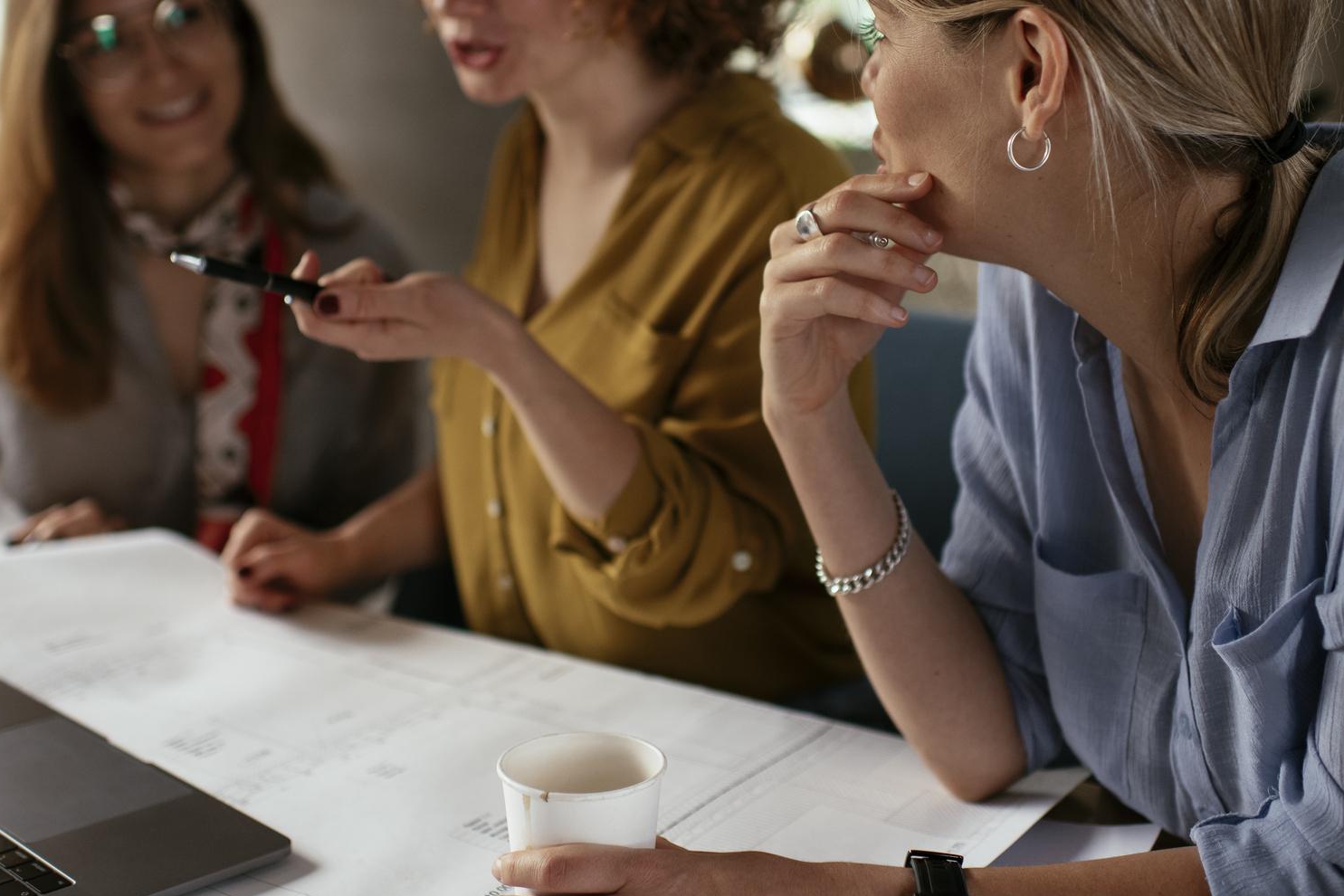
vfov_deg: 26.9
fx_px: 1867
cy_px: 336
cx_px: 661
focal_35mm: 50
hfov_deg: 39.6
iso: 400
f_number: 2
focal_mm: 35
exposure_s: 1/250
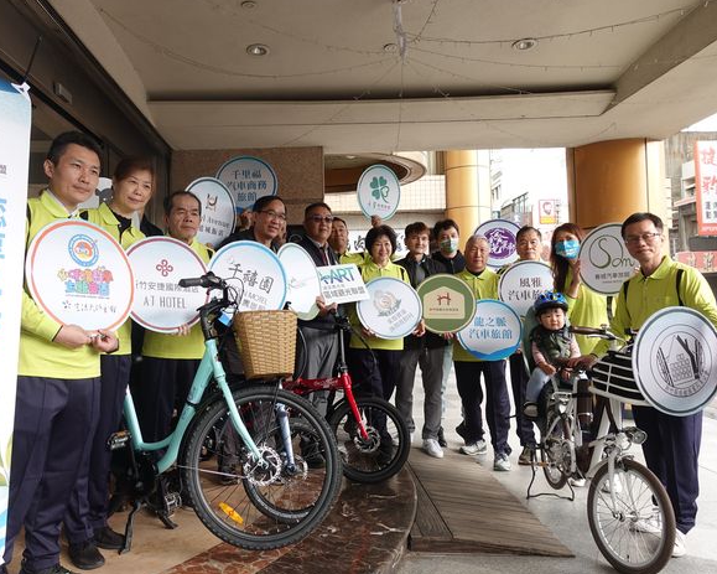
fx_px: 594
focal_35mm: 28
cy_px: 283
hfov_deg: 61.8
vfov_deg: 51.5
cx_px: 292
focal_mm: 8.8
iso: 125
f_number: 3.5
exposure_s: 1/125
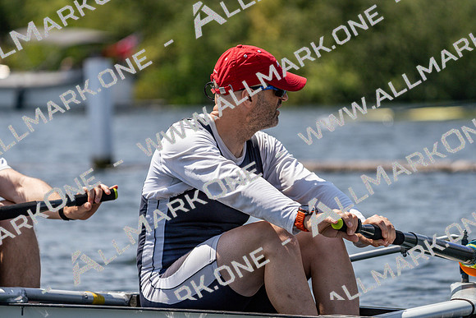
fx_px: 3637
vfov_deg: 5.0
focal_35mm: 275
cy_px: 159
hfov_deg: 7.5
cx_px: 238
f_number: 5.6
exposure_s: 1/2000
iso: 250
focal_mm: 275
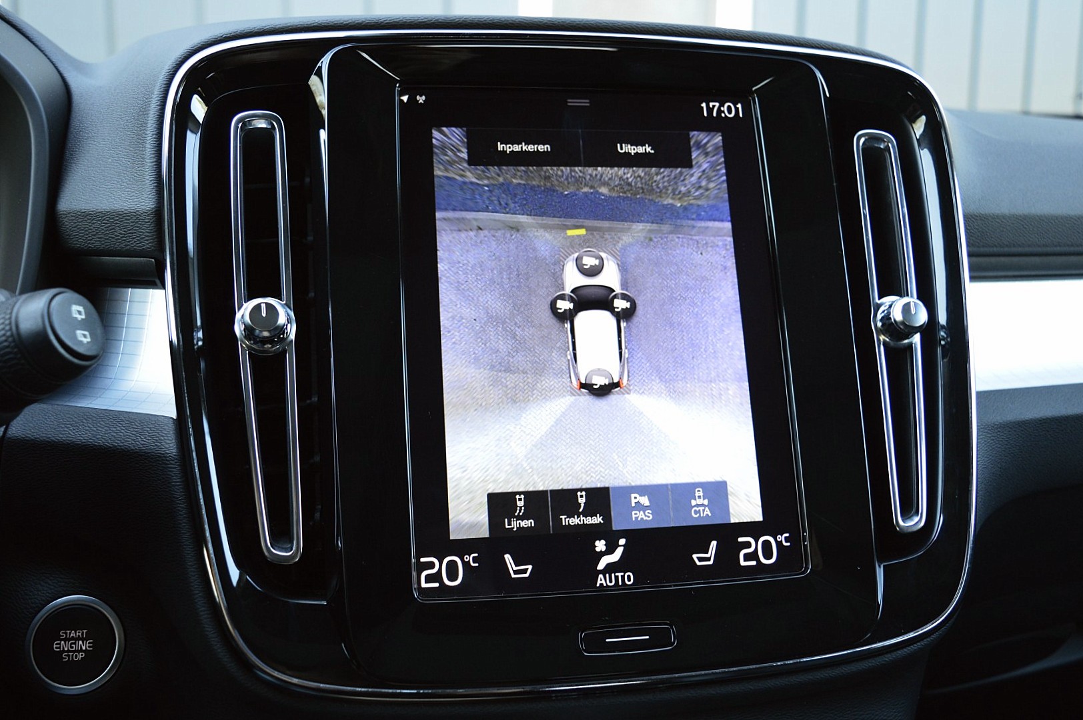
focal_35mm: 33
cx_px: 542
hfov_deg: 57.3
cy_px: 360
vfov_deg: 39.9
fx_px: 992
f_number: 5
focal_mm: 22
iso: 800
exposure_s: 1/60
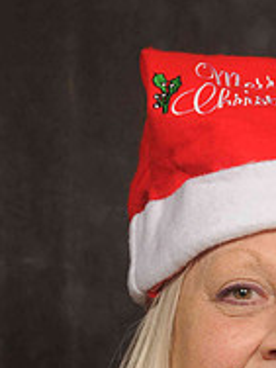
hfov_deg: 5.7
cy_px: 331
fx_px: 2755
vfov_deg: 7.6
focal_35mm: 259
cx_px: 257
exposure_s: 1/60
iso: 200
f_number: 6.3
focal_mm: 75
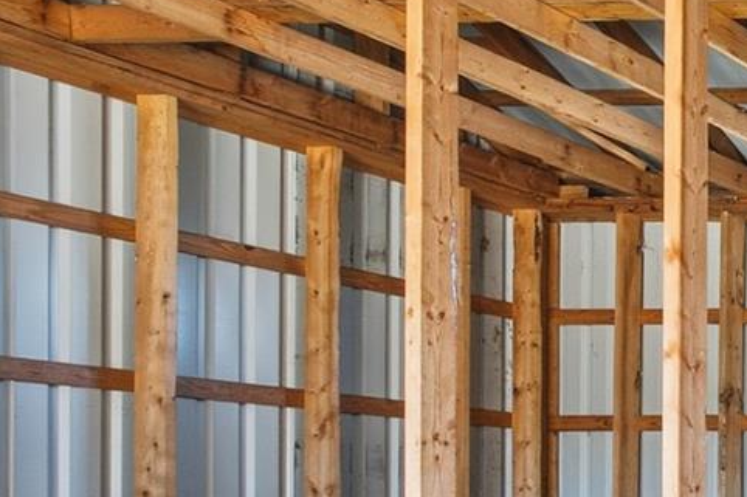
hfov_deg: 18.3
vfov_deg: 24.7
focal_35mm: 51
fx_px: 1058
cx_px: 1561
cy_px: 541
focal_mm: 12
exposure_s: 1/80
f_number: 8
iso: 500
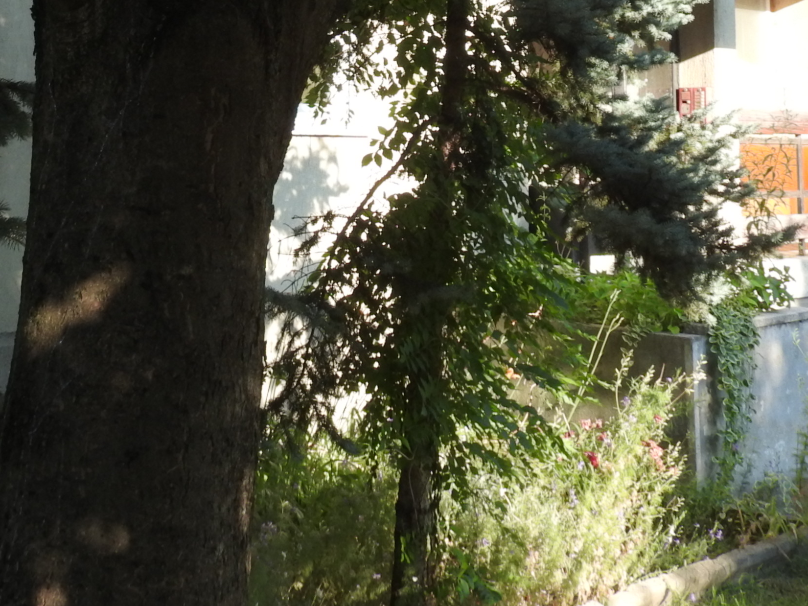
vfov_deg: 20.8
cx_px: 269
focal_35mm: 67
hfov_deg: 28.8
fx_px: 1564
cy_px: -66
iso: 100
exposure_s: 1/160
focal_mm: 4.3
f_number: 3.3
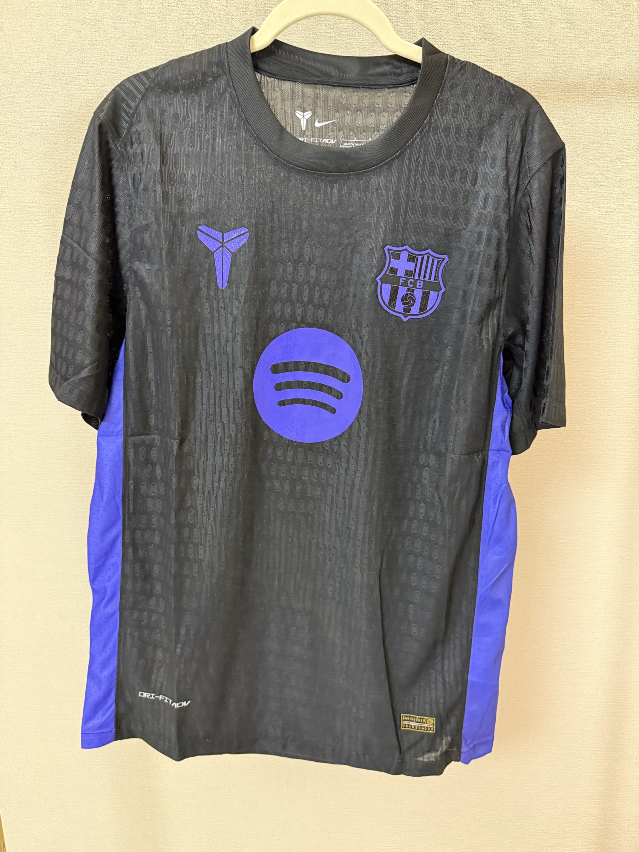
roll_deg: +1.4
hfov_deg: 56.8
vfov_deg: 71.6
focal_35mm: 24
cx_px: 320
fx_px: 591
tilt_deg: -11.4
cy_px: 426
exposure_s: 1/50
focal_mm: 6.76
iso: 800
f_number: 1.78
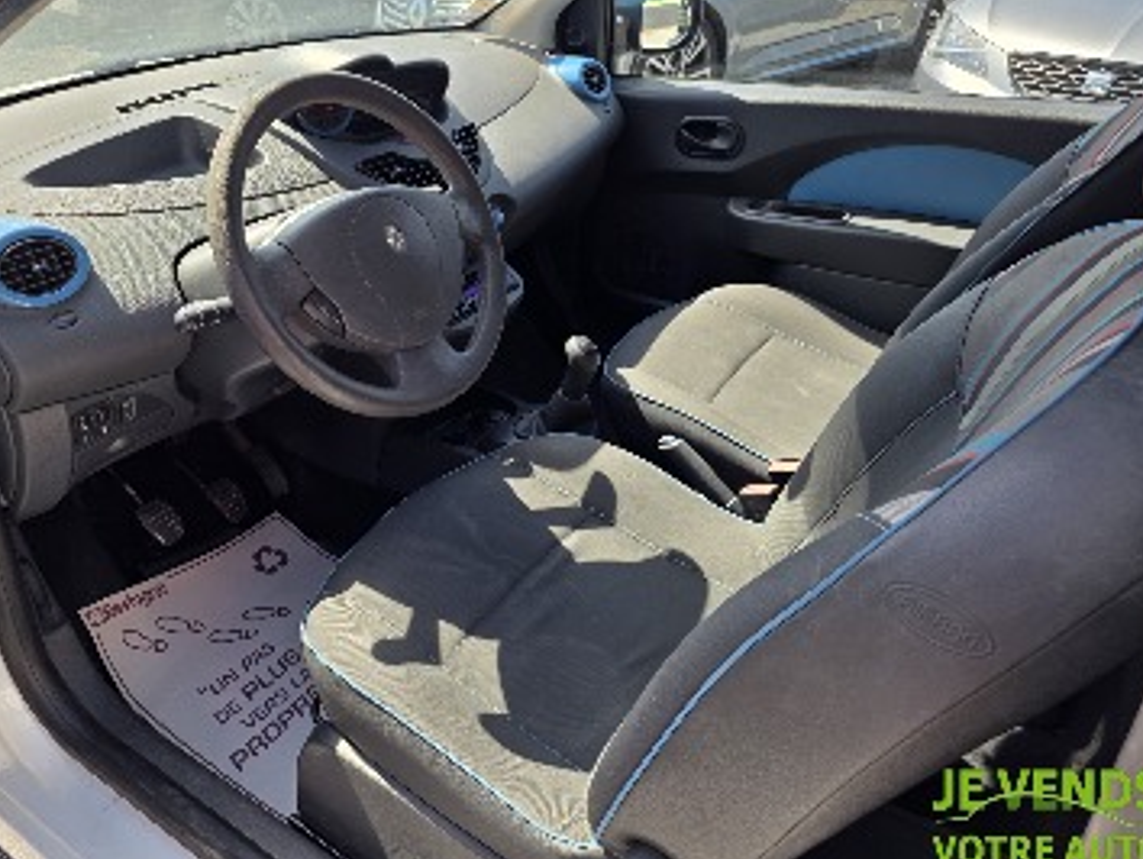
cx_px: 510
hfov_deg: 65.1
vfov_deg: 51.3
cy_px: 388
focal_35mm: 27
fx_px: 892
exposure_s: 1/359
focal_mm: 6.25
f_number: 1.7
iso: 25
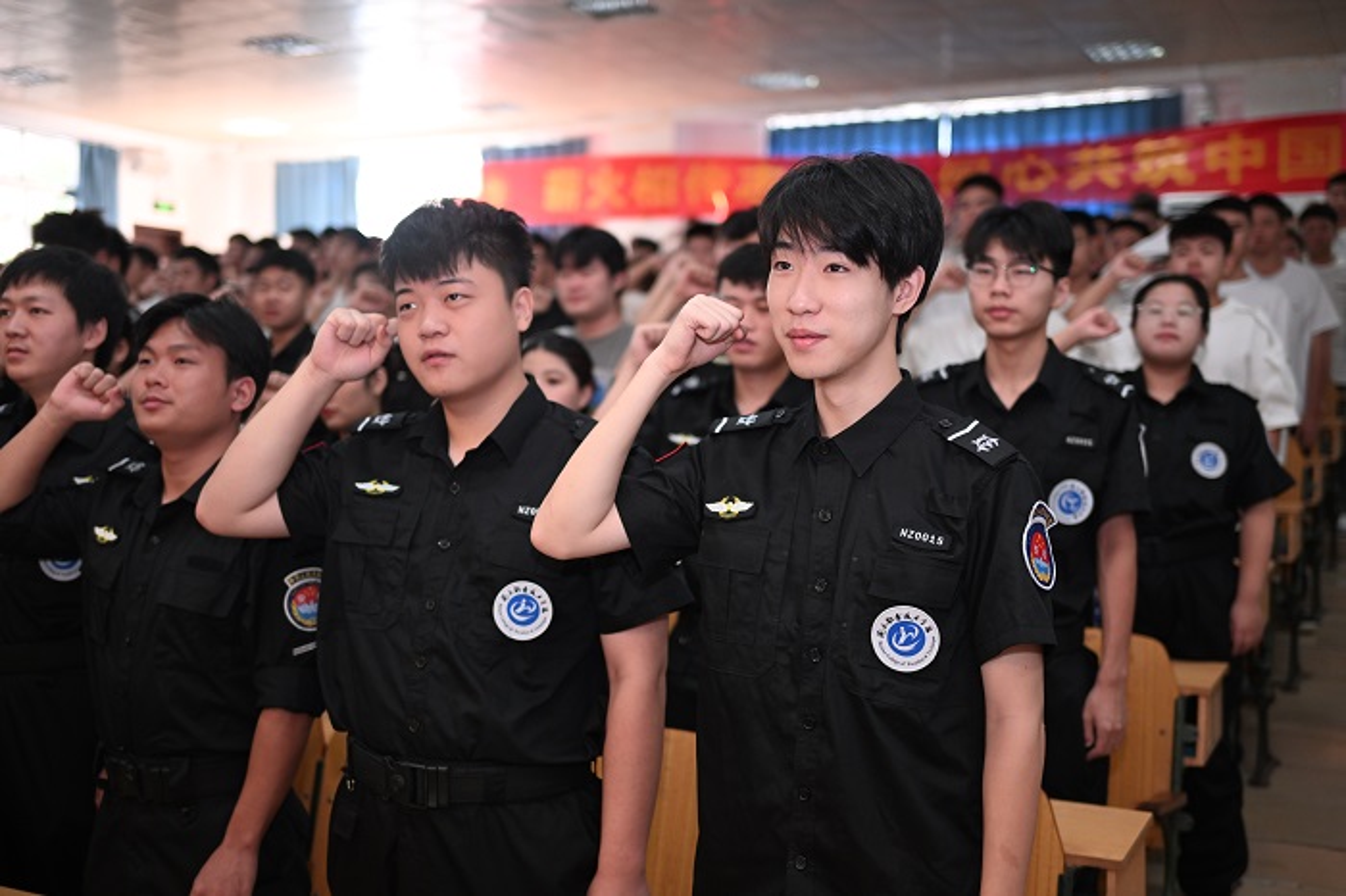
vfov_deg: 33.4
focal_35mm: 40
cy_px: 448
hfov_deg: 48.5
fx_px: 1495
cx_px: 673
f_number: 2
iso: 800
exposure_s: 1/160
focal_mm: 40
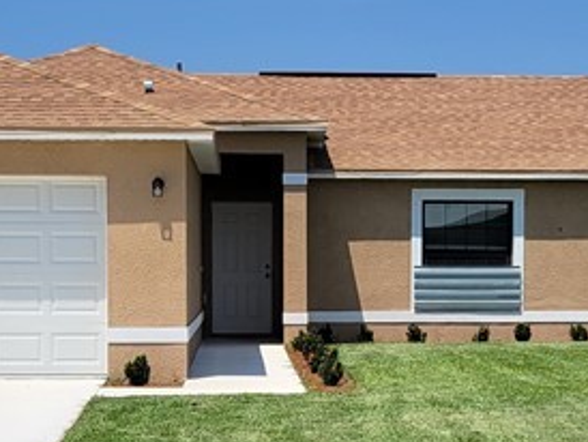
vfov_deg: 15.2
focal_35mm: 97
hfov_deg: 20.2
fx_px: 1649
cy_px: 333
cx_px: 339
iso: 40
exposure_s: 1/5343
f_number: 1.8
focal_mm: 5.4
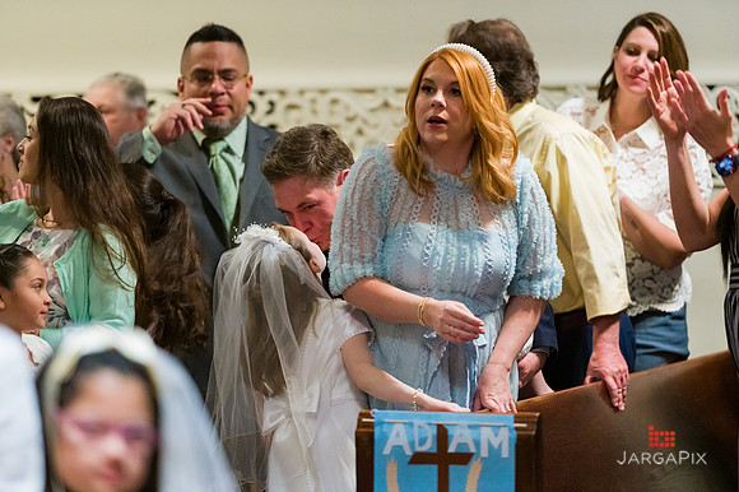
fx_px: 4103
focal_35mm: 200
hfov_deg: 10.3
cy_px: 246
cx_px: 370
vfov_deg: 6.9
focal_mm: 200
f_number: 3.2
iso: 6400
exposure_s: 1/250
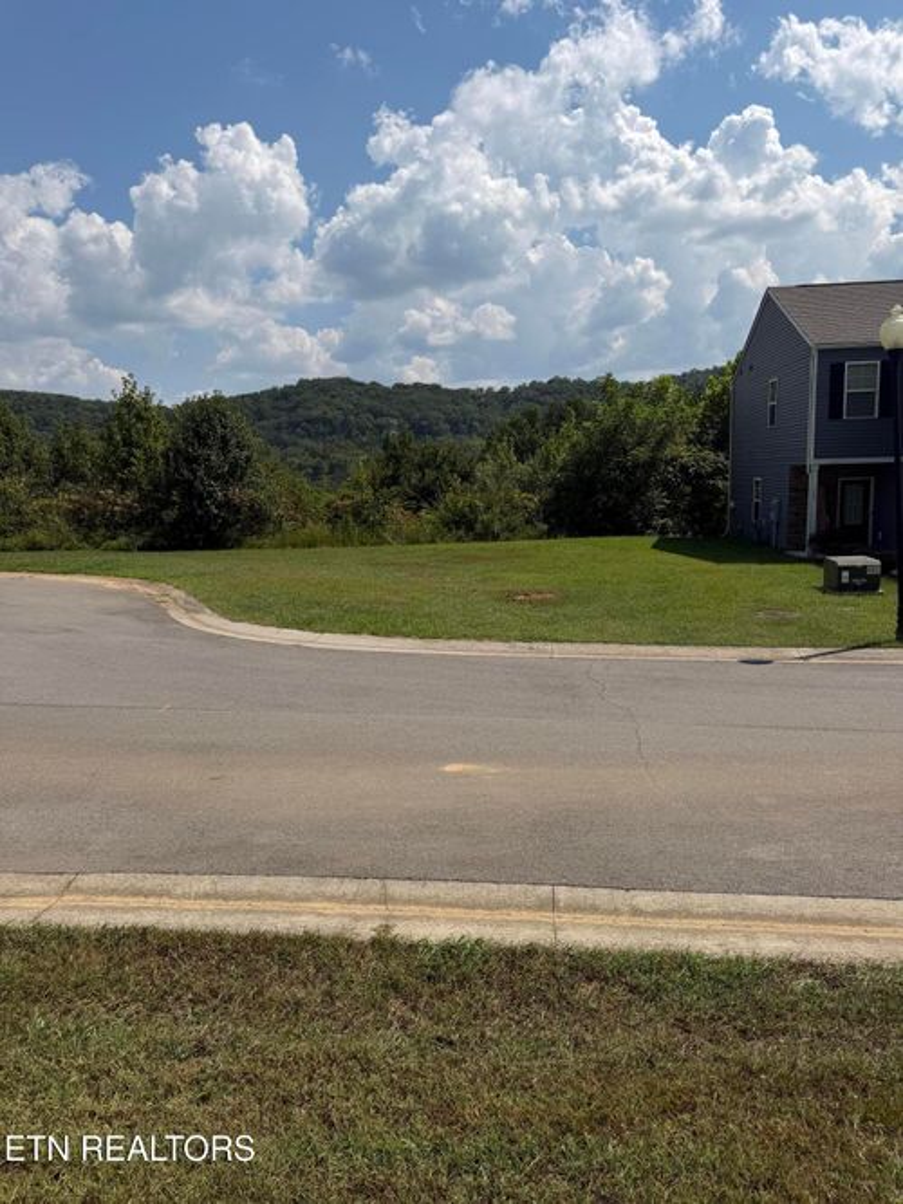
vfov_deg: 71.6
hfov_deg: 56.8
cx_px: 452
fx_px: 835
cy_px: 602
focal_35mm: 24
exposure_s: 1/8130
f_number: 1.78
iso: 80
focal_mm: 6.76
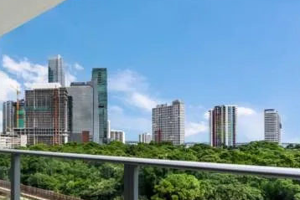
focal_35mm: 25
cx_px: 70
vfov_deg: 50.1
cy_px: 139
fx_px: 208
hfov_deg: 66.4
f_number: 11
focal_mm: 14
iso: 320
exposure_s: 1/400
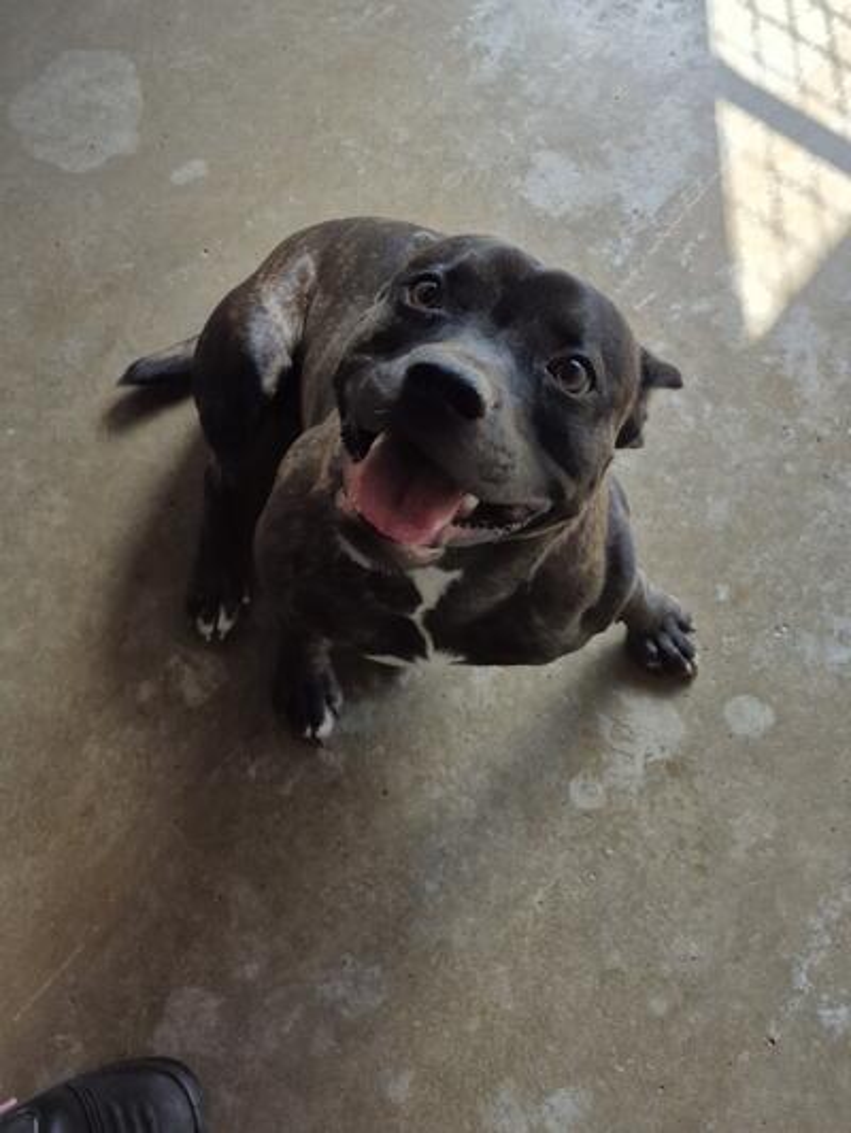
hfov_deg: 58.9
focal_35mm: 23
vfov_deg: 73.9
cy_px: 566
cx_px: 426
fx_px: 754
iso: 25
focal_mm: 5.4
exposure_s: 1/233
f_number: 1.8
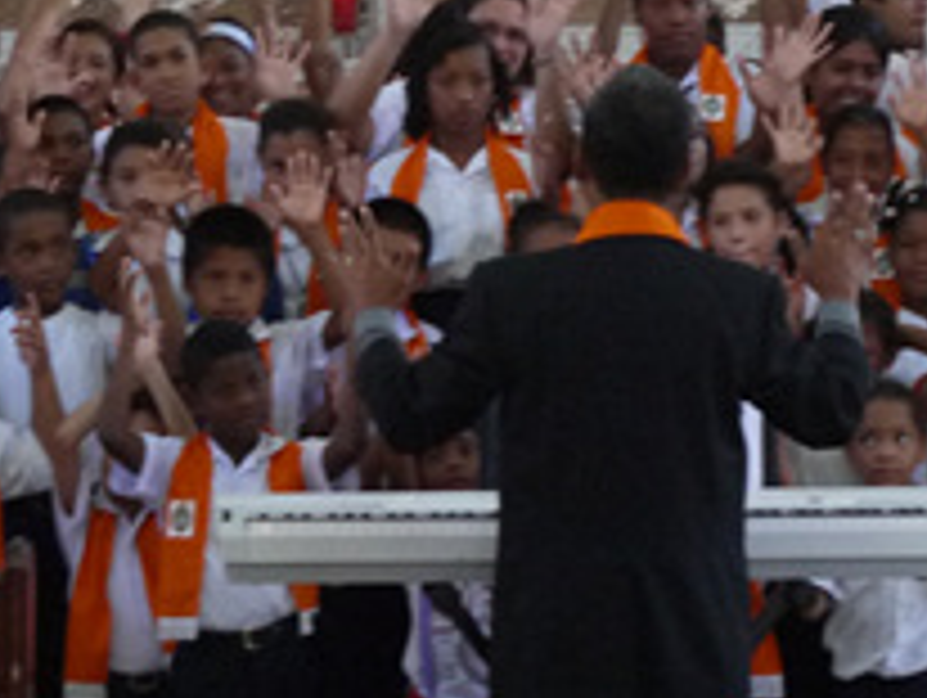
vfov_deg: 8.2
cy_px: -122
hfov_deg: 11.0
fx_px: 4826
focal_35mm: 180
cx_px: 360
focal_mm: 29
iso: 800
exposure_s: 1/40
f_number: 5.2
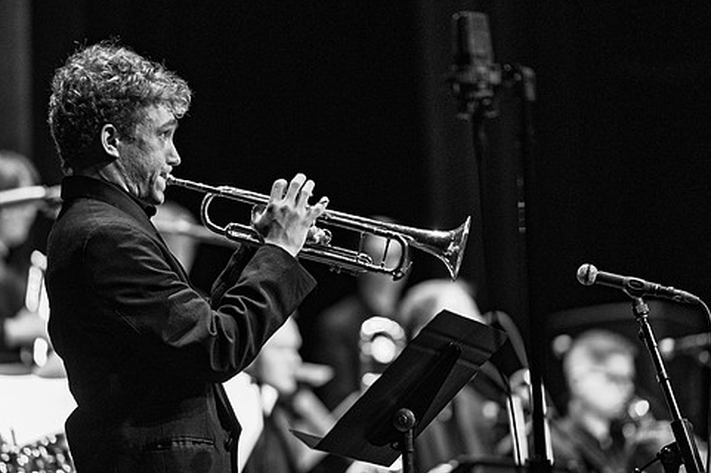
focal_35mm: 243
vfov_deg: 5.6
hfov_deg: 8.5
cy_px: 254
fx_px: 4796
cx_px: 341
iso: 6400
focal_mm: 200
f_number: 2.8
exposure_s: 1/320
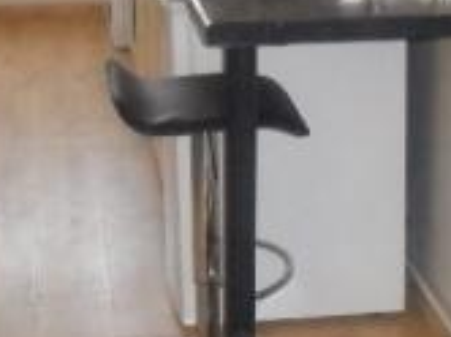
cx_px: 189
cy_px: 34
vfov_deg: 15.3
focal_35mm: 95
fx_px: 1236
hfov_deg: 20.7
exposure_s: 1/45
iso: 400
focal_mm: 4.9
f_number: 3.5
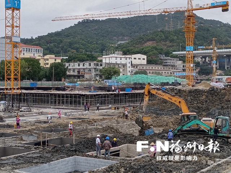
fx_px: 387
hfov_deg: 33.2
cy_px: 86
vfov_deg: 25.2
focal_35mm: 58
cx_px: 116
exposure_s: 1/932
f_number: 1.8
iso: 105
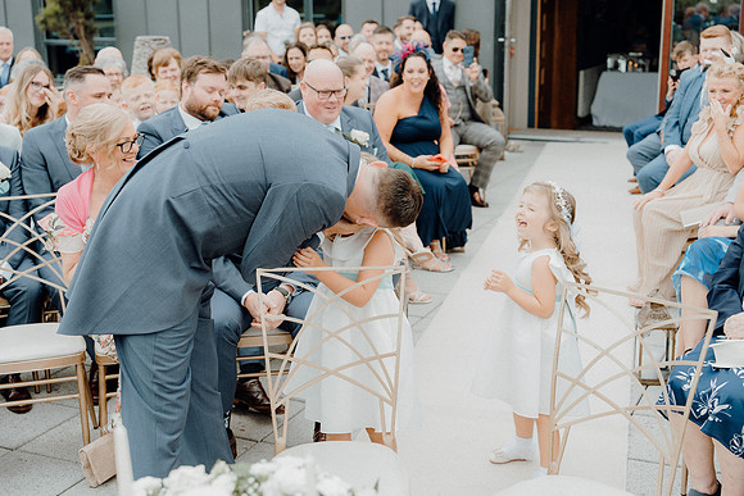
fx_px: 1013
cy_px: 248
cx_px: 372
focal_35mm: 49
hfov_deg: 40.3
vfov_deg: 27.5
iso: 125
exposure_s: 1/400
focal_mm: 49
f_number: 3.5
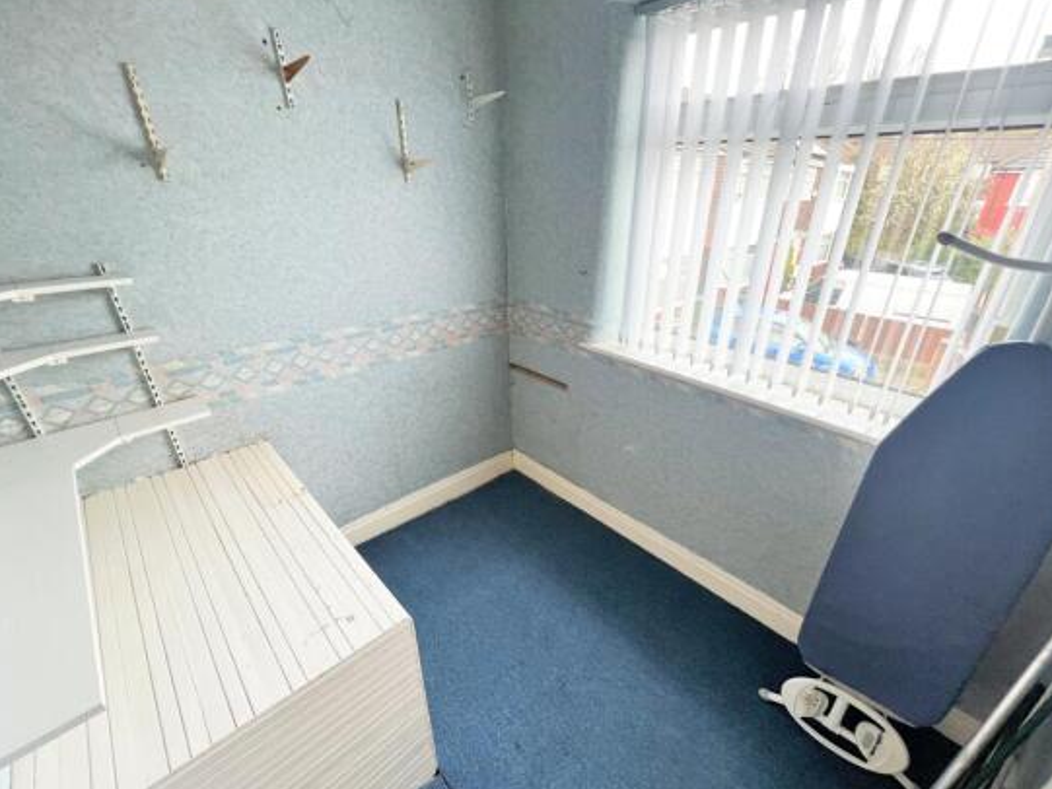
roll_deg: -1.0
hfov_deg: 102.0
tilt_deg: -26.3
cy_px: 405
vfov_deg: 85.7
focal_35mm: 14
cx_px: 547
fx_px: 426
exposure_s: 1/99
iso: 80
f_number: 1.8
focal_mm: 1.57
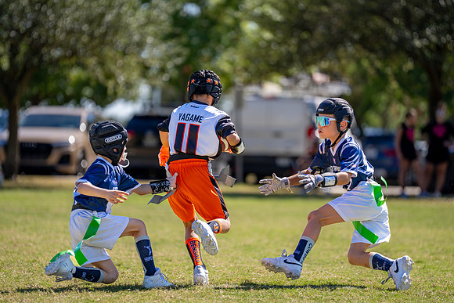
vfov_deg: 7.1
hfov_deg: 10.6
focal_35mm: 194
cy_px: 144
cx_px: 238
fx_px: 2444
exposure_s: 1/2000
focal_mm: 185
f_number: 2.8
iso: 160
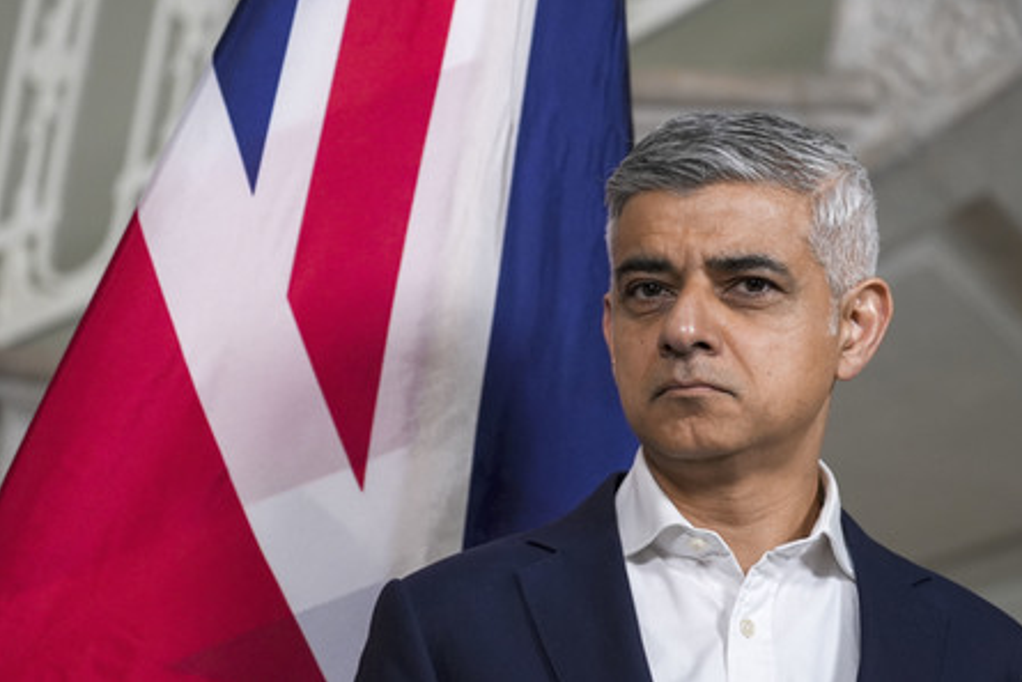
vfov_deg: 7.2
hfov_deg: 10.8
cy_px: 340
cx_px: 514
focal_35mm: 191
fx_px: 5424
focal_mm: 189
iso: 3200
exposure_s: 1/400
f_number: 5.6
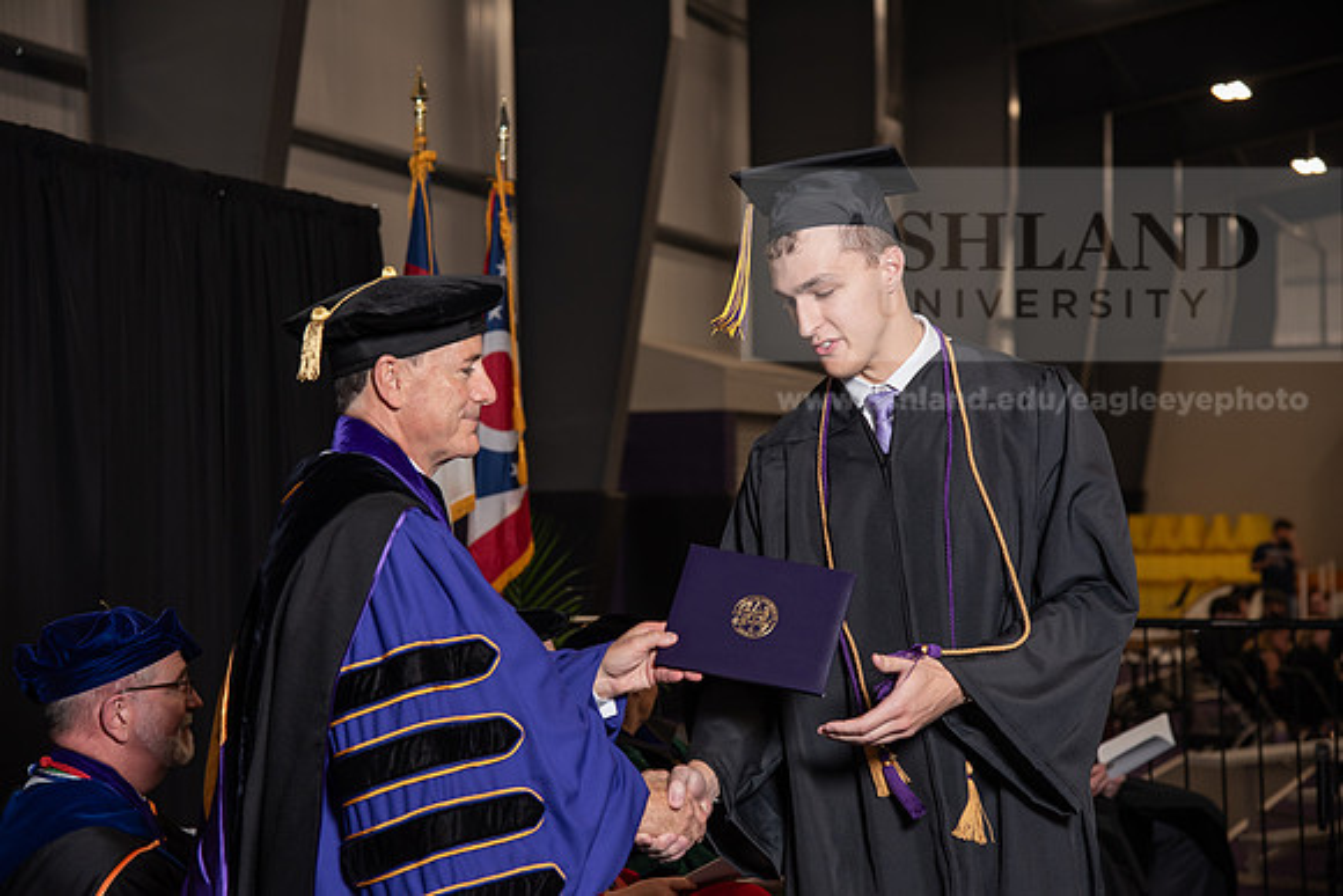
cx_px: 672
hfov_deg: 23.9
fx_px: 3172
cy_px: 448
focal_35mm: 85
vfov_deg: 16.1
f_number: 5
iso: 1000
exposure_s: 1/200
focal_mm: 85
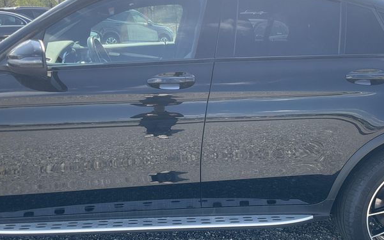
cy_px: 127
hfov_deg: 48.2
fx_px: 429
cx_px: 199
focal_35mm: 41
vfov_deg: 31.2
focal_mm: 3
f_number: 1.8
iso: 25
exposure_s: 1/457
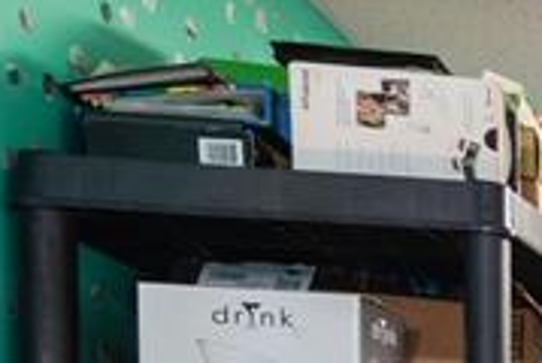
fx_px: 1463
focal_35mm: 97
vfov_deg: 12.5
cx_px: 1447
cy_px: 718
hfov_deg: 12.9
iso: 320
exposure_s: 1
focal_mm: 17
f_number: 9
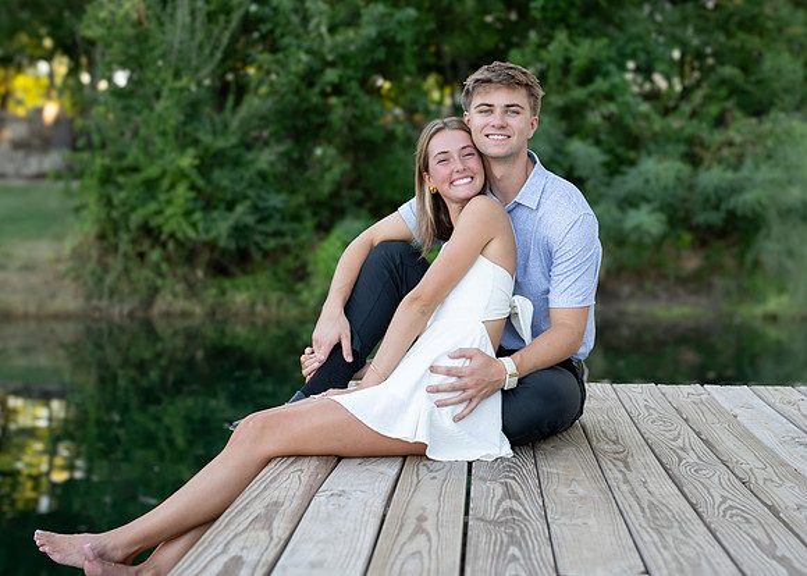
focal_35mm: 57
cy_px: 267
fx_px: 1312
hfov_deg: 34.1
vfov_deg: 24.8
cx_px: 467
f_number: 2.8
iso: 250
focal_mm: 50
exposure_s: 1/200
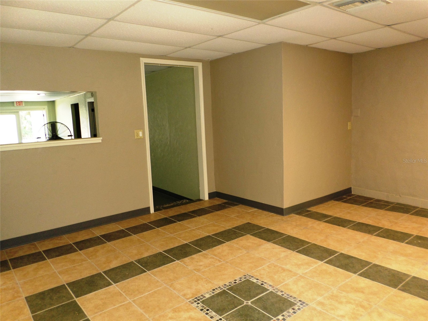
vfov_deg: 54.9
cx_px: 214
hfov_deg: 69.4
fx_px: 309
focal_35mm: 25
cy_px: 160
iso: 120
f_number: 2.5
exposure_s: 1/30
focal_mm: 4.5
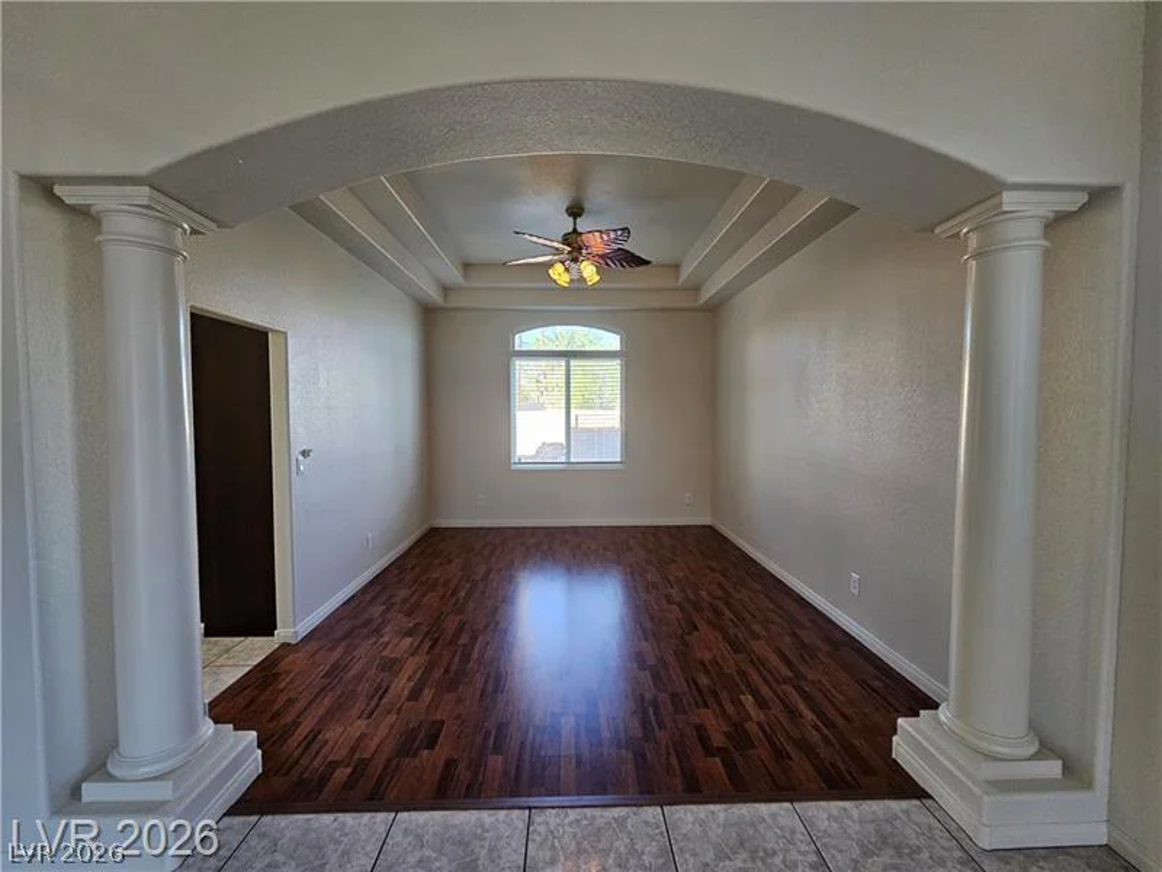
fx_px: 436
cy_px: 436
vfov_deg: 89.9
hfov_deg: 106.2
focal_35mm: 13
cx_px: 581
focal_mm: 2.2
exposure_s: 1/60
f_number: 2.2
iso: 200
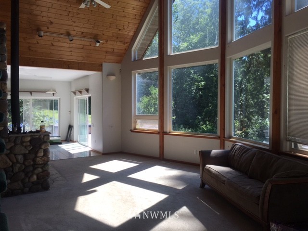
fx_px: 258
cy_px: 116
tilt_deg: -1.8
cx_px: 154
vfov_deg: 48.2
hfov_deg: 61.7
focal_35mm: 29
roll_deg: +0.2
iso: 25
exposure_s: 1/379
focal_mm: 4.15
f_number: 2.2
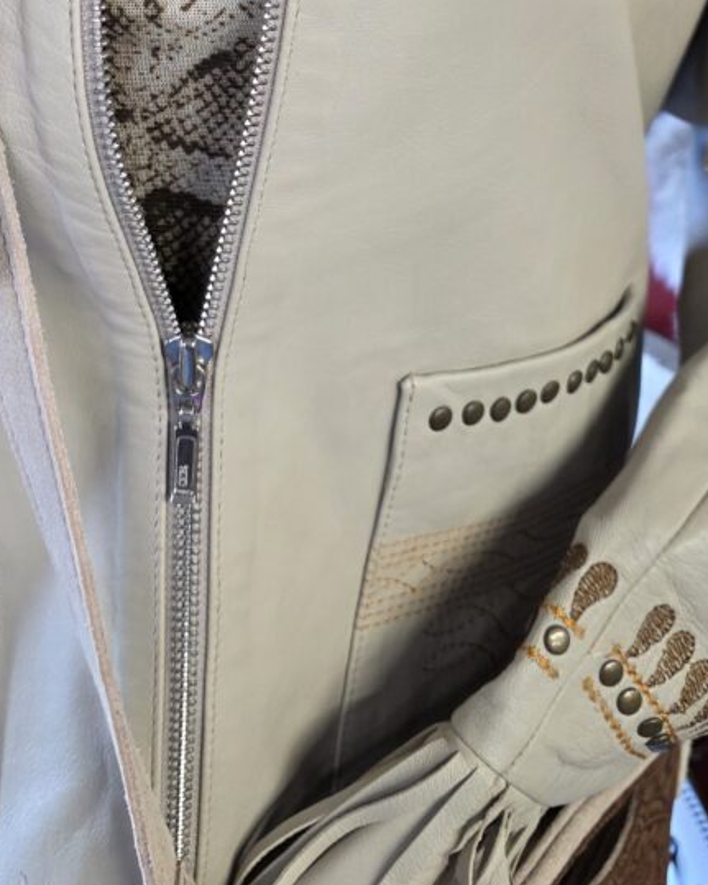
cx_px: 189
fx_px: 1310
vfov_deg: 34.3
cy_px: 15
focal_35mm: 50
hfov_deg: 29.8
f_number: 1.7
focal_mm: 6.3
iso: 500
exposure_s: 1/120
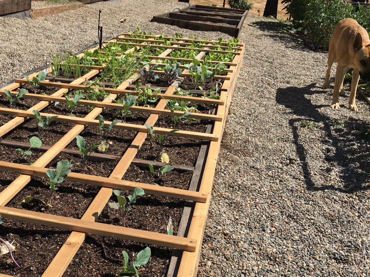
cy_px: 194
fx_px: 481
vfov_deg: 31.8
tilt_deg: -25.6
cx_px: 112
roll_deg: -0.5
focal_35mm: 45
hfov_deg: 41.3
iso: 25
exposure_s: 1/1709
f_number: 2.2
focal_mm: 4.15
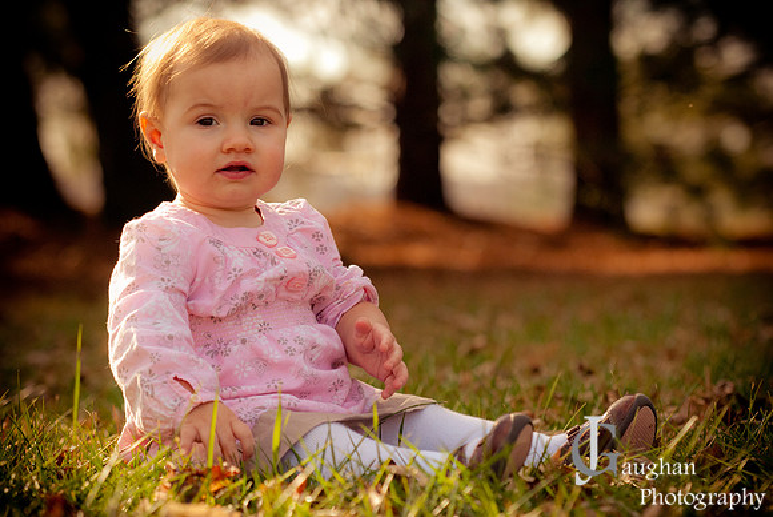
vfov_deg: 10.0
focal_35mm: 138
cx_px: 386
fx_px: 2966
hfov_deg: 14.8
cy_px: 258
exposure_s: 1/1600
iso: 320
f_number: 3.5
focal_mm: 92
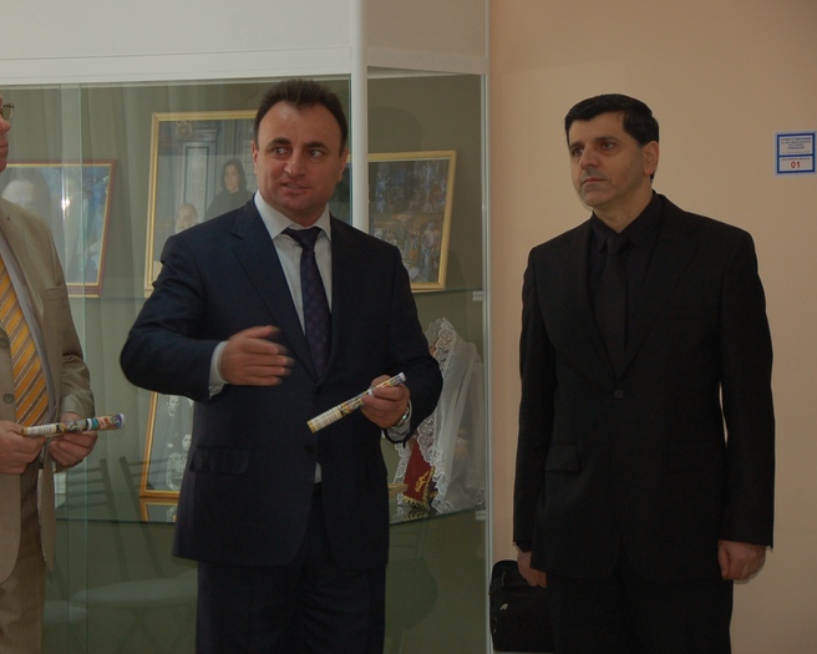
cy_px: 325
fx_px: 2902
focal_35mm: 120
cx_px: 352
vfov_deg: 12.9
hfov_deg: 16.0
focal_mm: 70
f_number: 5
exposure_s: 1/60
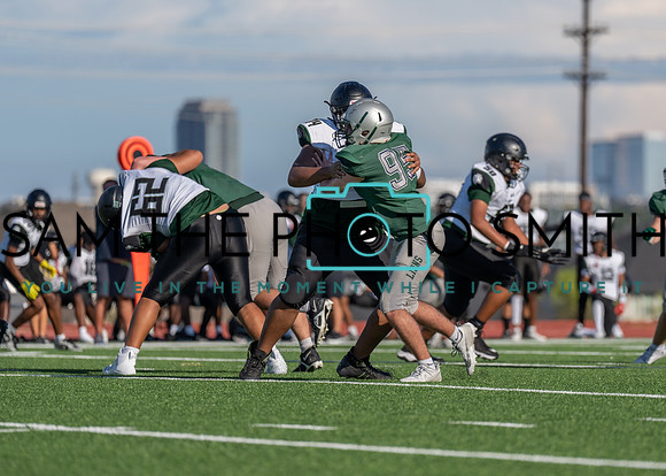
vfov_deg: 5.2
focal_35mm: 277
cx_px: 430
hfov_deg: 7.3
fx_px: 5247
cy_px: 245
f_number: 2.8
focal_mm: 200
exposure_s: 1/2500
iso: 100
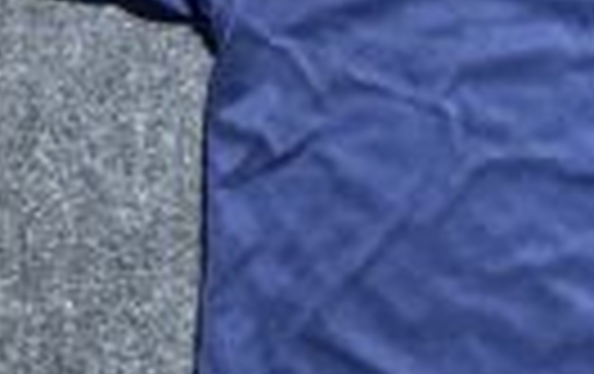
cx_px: 774
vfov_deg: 11.8
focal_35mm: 111
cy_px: 169
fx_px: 1800
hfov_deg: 17.6
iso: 250
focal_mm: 5.7
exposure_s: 1/50
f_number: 1.5
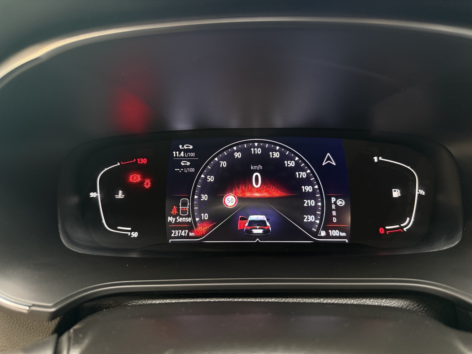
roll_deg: +0.6
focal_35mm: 24
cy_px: 177
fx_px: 327
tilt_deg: -21.0
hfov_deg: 71.6
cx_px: 236
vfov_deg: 56.8
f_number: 1.78
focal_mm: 6.76
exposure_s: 1/50
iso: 320
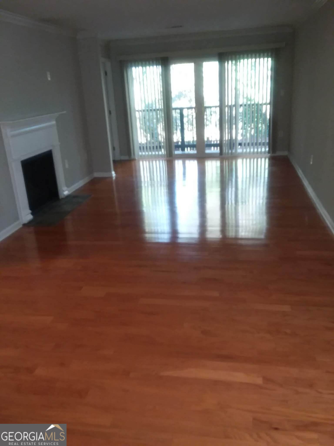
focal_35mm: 29
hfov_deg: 48.2
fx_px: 373
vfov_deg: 61.7
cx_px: 167
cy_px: 223
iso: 125
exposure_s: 1/30
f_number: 1.9
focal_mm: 2.47
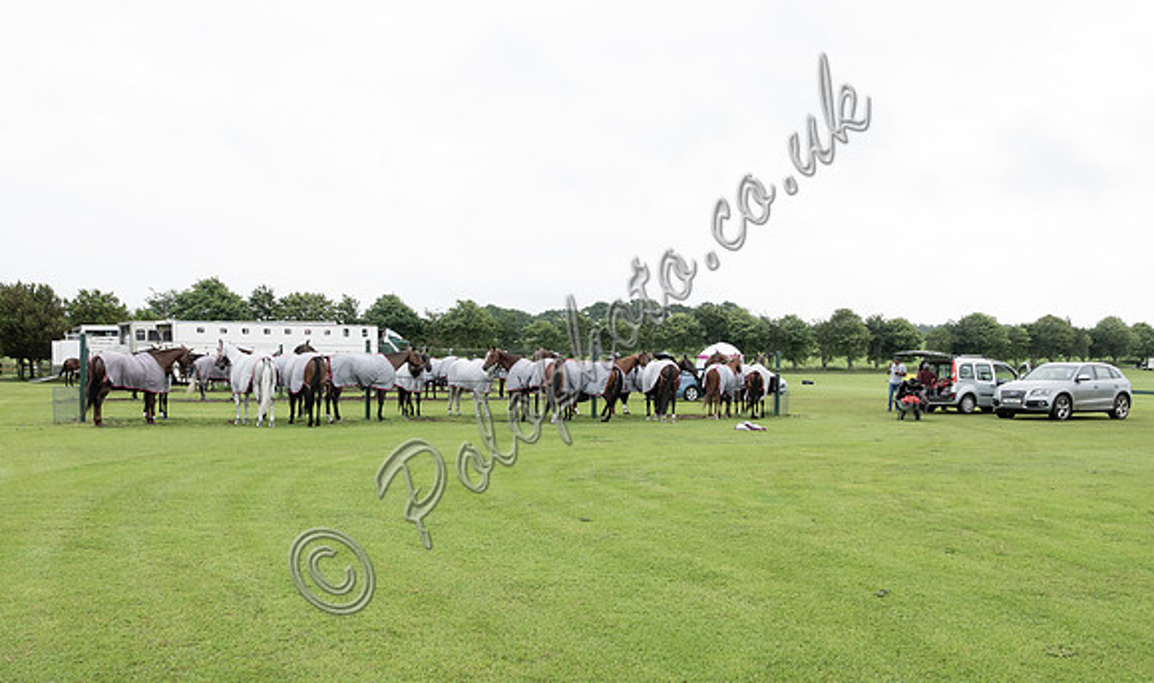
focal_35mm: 28
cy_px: 407
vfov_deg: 42.3
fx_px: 878
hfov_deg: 66.6
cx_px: 557
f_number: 5.6
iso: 200
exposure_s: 1/400
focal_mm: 10.9
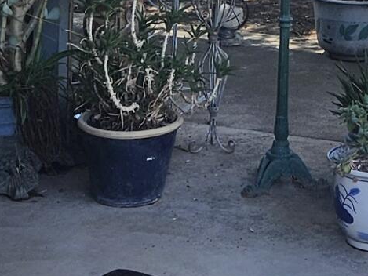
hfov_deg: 13.3
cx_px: 320
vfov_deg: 9.2
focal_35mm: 147
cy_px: -363
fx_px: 1563
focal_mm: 5.4
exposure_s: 1/235
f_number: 1.8
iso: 25
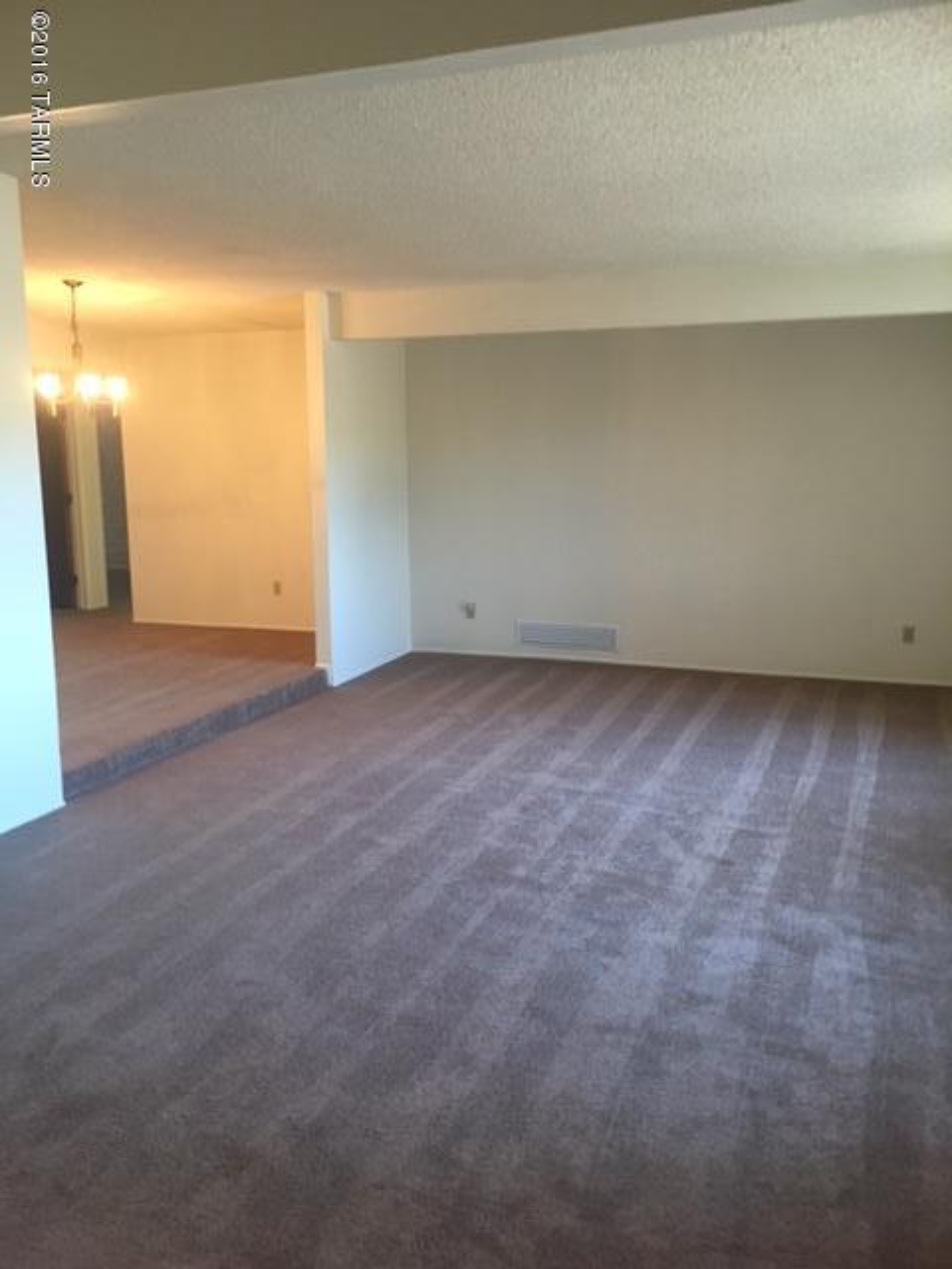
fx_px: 1063
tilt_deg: -5.9
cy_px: 634
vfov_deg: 61.7
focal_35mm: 29
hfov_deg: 48.2
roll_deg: +0.9
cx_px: 476
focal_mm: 4.15
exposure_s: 1/30
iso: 125
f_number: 2.2
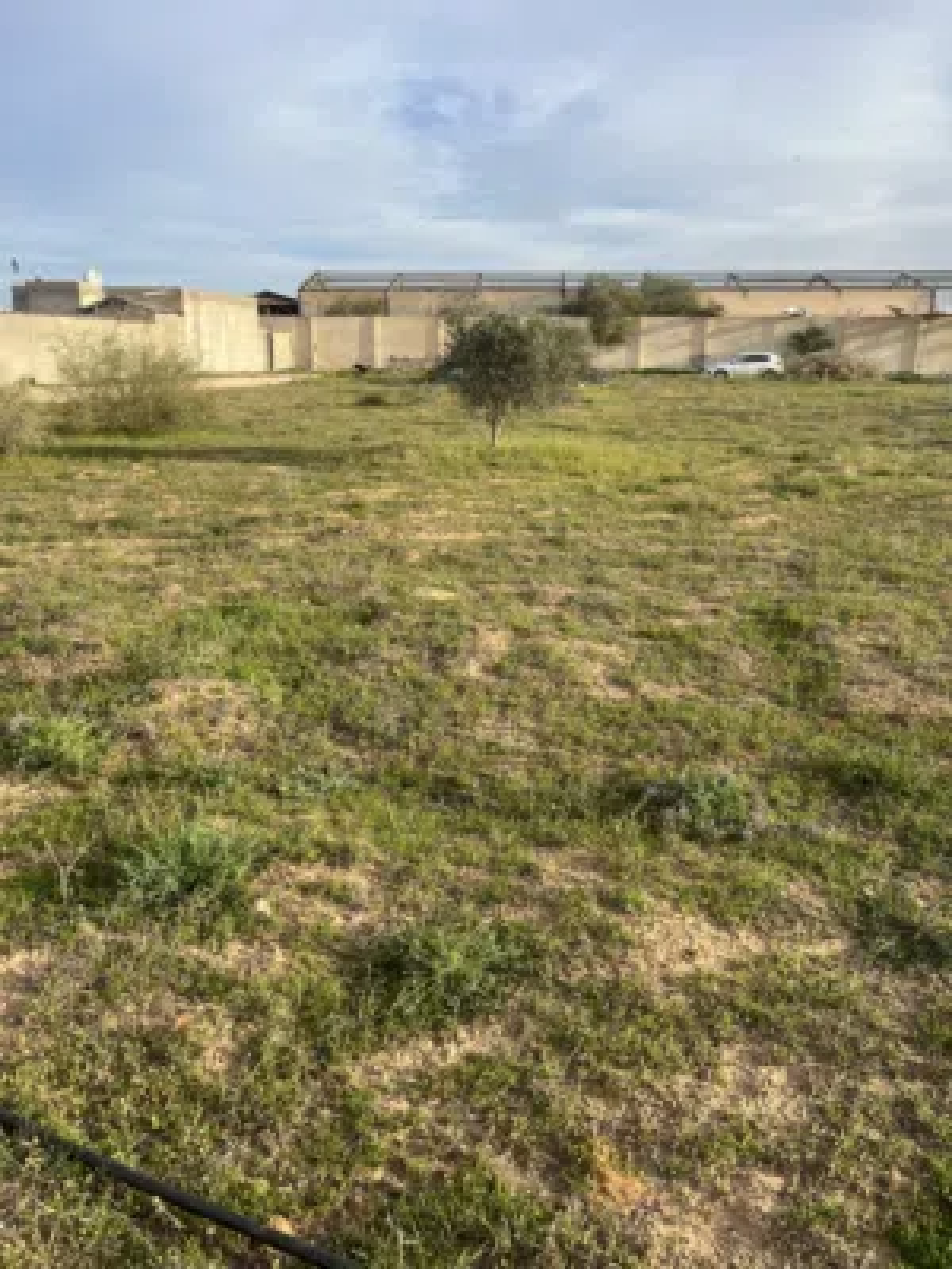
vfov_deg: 67.3
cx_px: 476
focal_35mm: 26
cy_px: 634
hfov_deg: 53.1
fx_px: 953
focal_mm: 5.7
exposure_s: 1/2513
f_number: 1.5
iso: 50
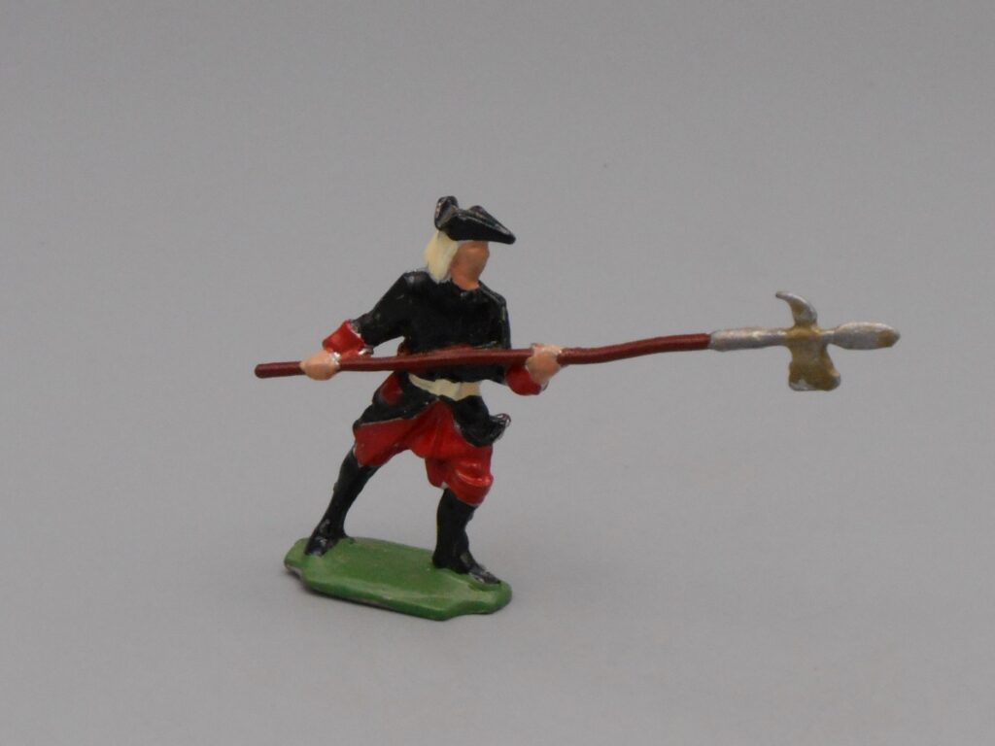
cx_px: 498
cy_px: 373
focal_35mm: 121
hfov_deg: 16.3
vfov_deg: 12.2
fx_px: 3478
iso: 280
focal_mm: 21.5
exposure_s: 1/250
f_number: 5.4
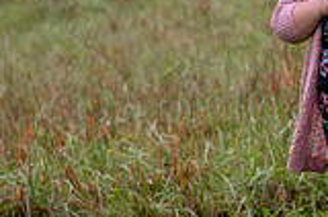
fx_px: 4265
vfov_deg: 2.9
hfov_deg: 4.4
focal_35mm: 469
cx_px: 348
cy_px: 21
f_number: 2.8
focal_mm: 86
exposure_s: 1/8000
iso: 800
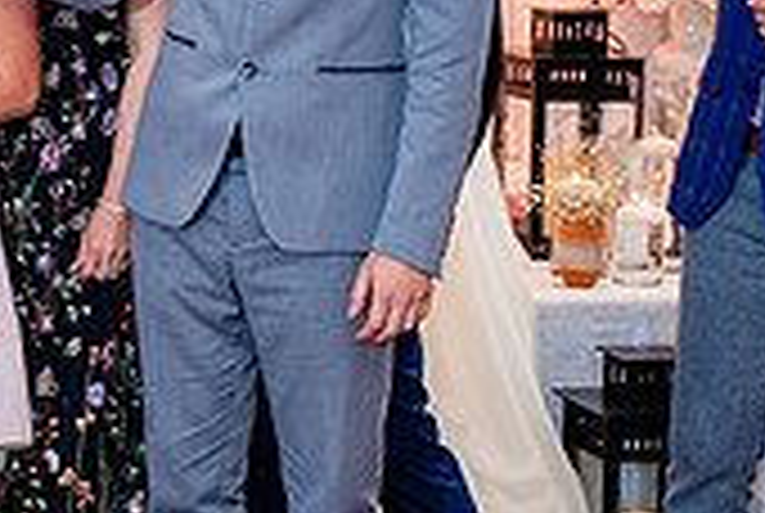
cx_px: -238
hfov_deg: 10.9
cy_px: 34
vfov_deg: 7.5
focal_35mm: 184
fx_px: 3917
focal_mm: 49
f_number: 3.5
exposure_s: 1/160
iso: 640
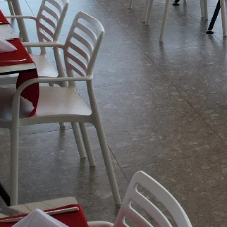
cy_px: -39
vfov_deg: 14.6
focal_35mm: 116
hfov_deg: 14.8
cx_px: 223
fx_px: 861
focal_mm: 8.38
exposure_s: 1/500
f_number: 2.8
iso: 100
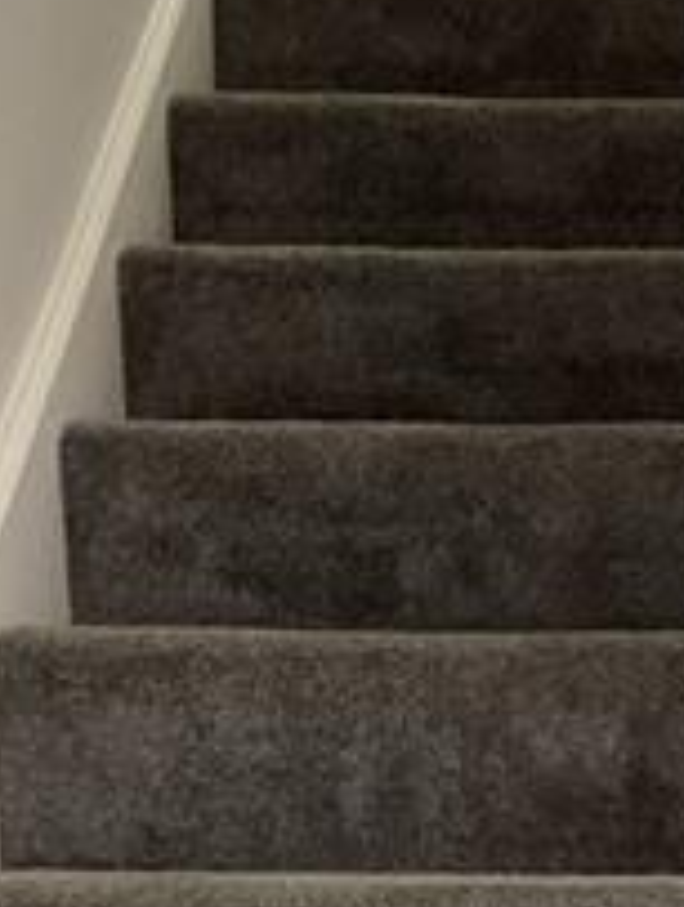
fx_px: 3073
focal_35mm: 117
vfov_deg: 16.7
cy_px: 715
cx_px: 751
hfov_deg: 12.5
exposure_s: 1/60
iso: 250
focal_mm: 3.3
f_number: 2.4
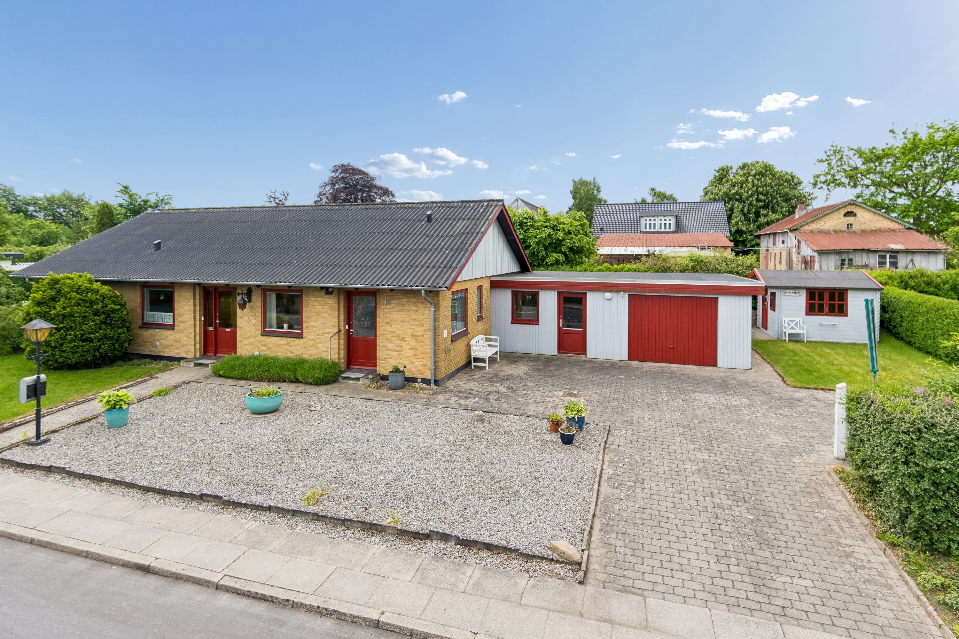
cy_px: 320
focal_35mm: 18
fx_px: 479
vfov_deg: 67.4
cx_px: 480
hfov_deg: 90.0
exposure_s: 1/400
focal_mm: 12
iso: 200
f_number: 4
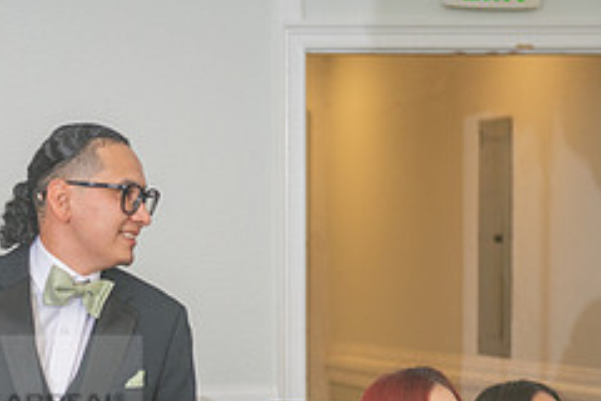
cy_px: 395
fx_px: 2821
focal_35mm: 169
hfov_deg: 12.0
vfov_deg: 8.1
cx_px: -70
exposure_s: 1/200
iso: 500
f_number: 3.5
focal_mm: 70
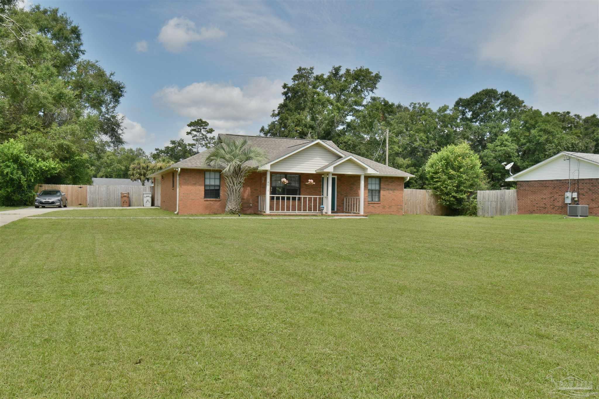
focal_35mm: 30
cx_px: 300
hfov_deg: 61.9
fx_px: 499
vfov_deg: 43.6
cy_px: 200
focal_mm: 20
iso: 100
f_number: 13
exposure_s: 1/100
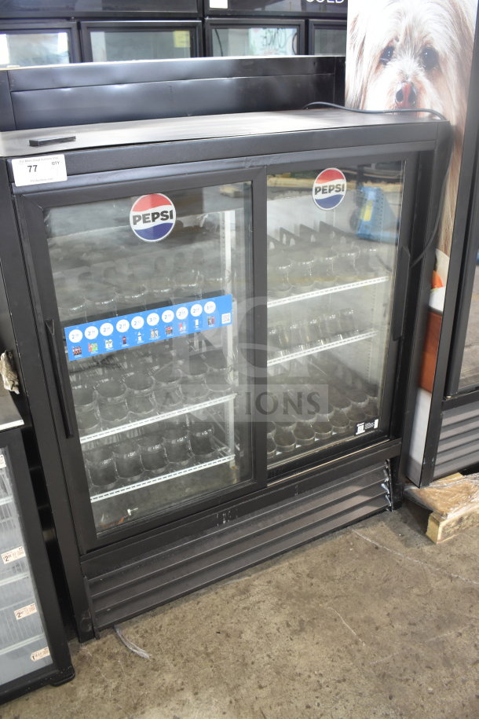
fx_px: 599
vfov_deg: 61.9
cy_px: 360
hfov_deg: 43.6
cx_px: 240
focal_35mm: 30
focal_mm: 20
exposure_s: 1/30
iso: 1100
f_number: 3.5
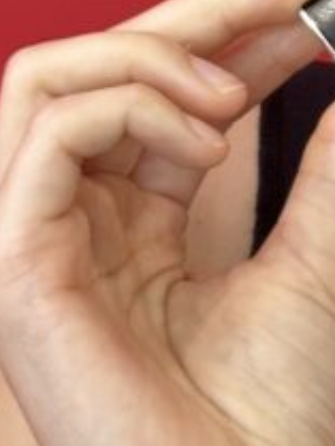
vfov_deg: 8.5
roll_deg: -2.4
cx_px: 632
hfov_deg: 6.3
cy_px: -109
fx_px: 2965
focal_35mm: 230
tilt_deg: -5.9
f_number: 1.78
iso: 125
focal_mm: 6.86
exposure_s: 1/60
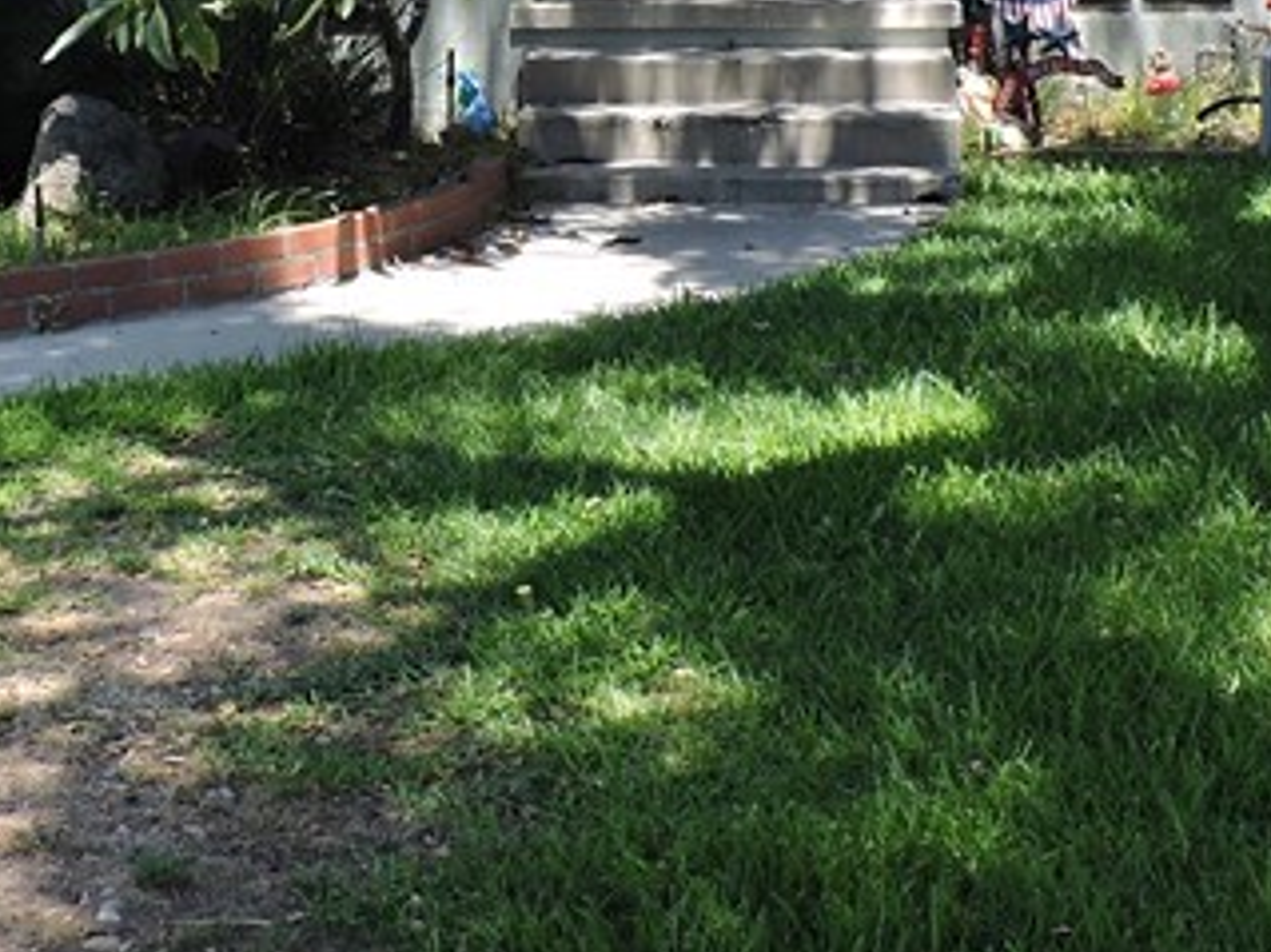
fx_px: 2826
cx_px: 434
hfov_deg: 25.2
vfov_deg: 18.4
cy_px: -96
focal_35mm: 77
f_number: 3
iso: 100
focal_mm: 4.3
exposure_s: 1/250
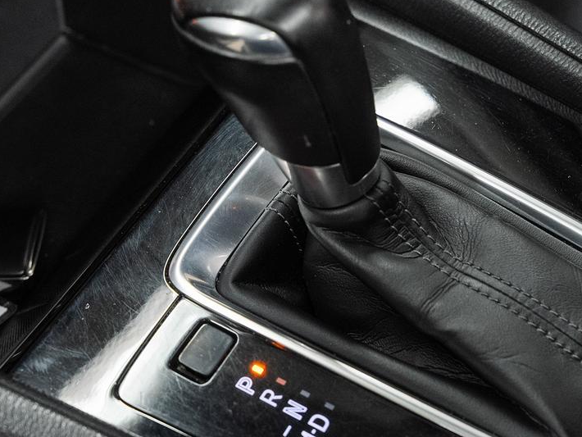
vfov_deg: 14.4
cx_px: 432
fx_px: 1732
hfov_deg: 19.0
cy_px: 188
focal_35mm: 103
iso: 800
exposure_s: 1/50
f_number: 4
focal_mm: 45.3
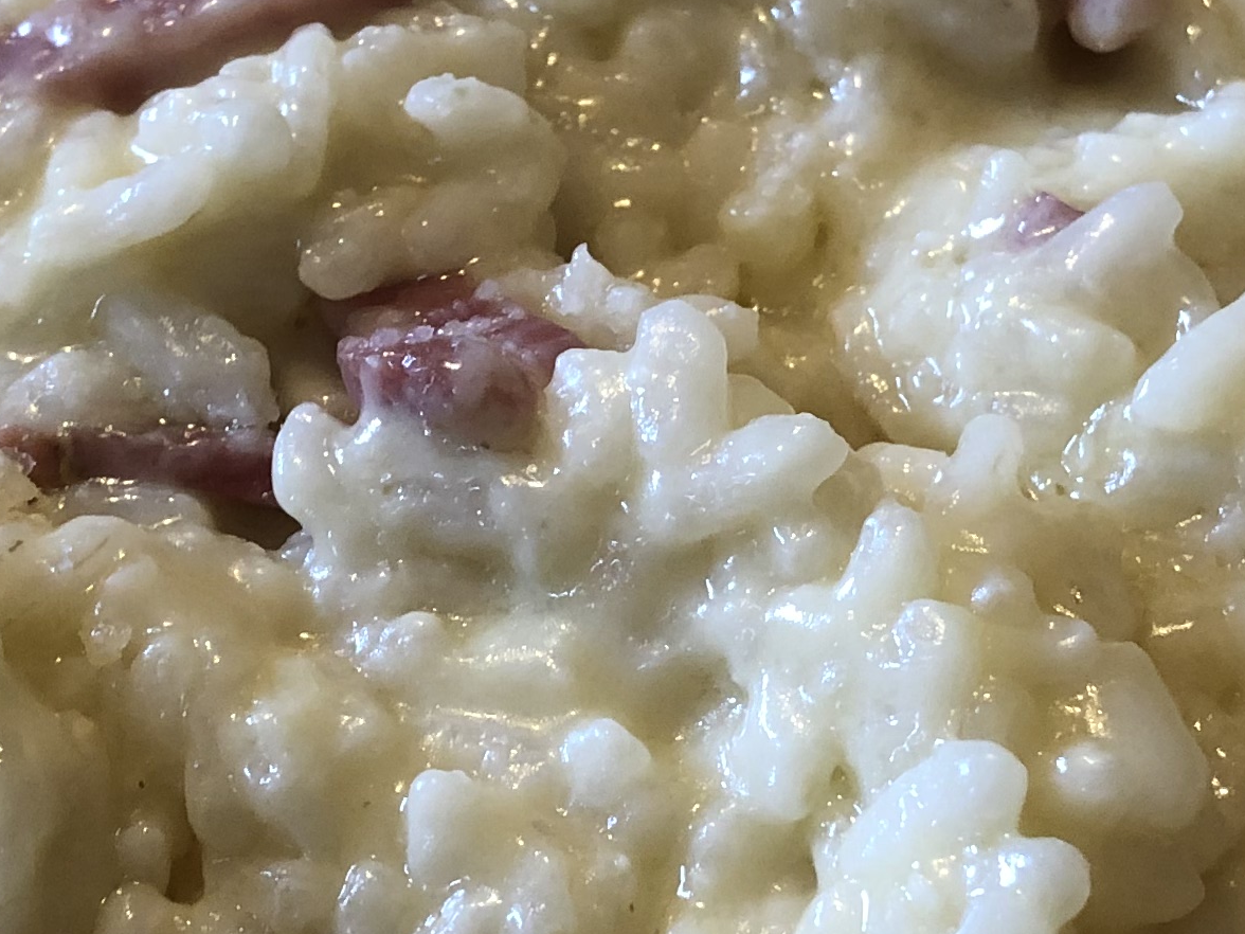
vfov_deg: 15.4
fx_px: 3453
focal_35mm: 96
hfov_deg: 20.4
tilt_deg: -59.6
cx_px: 683
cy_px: 632
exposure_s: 1/25
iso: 40
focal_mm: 4
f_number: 1.8
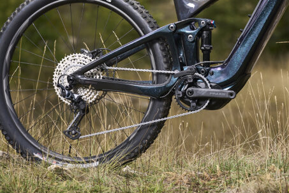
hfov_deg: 5.4
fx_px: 3050
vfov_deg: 3.6
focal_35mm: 380
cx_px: 245
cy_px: 0
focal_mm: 168
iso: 100
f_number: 5.6
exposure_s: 1/200
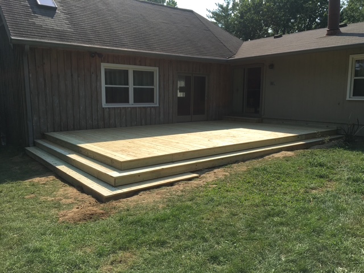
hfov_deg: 61.7
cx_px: 182
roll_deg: +0.1
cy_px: 136
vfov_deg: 48.2
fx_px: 305
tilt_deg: -6.8
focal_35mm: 29
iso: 25
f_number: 2.2
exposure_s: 1/1479
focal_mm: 4.15
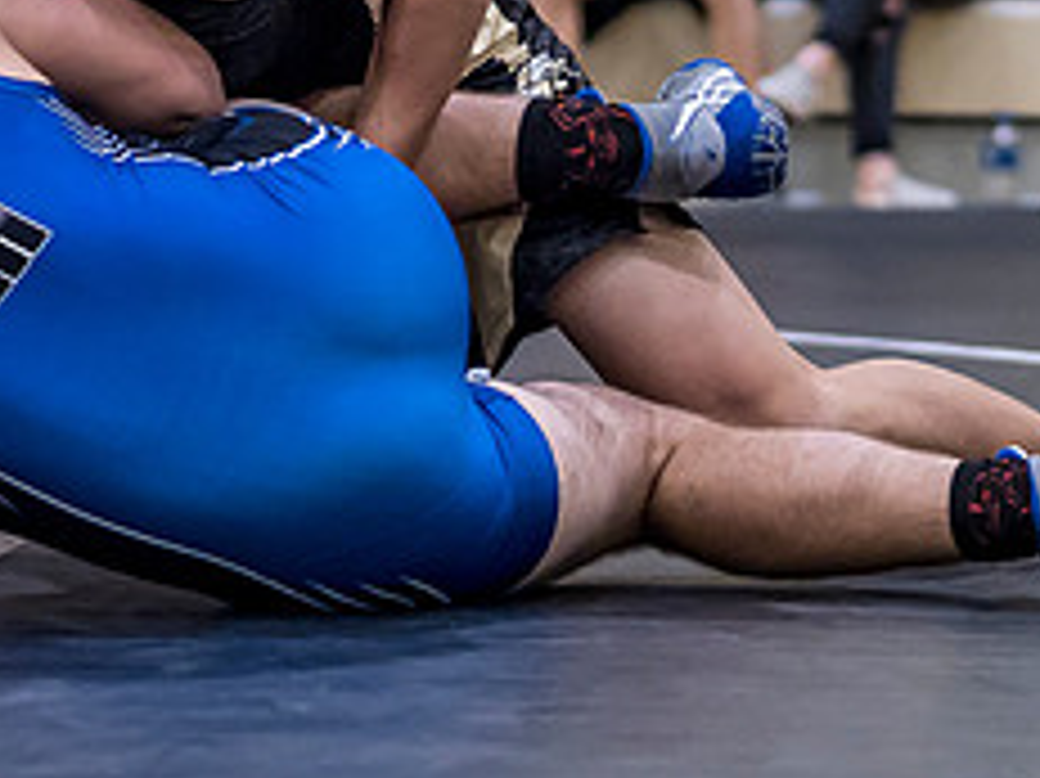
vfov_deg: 5.3
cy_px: 460
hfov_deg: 7.1
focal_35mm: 279
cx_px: 224
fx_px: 8378
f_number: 1.2
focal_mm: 45
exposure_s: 1/1250
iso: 1250
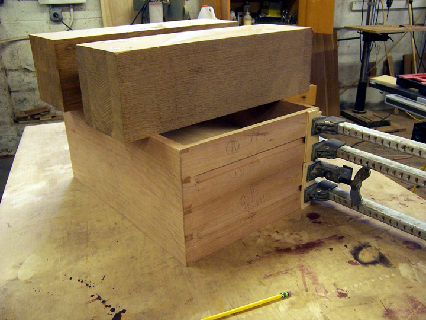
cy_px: 160
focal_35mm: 33
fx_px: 406
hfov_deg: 55.4
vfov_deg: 42.9
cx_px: 213
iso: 140
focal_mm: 5.5
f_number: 3.4
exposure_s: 1/20
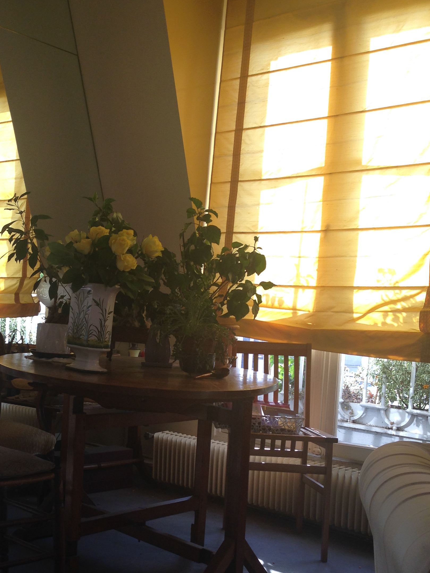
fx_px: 828
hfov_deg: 28.7
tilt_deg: -2.5
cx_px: 108
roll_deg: -3.9
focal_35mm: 50
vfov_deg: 38.0
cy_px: 357
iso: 50
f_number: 2.4
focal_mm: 4.12
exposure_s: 1/125
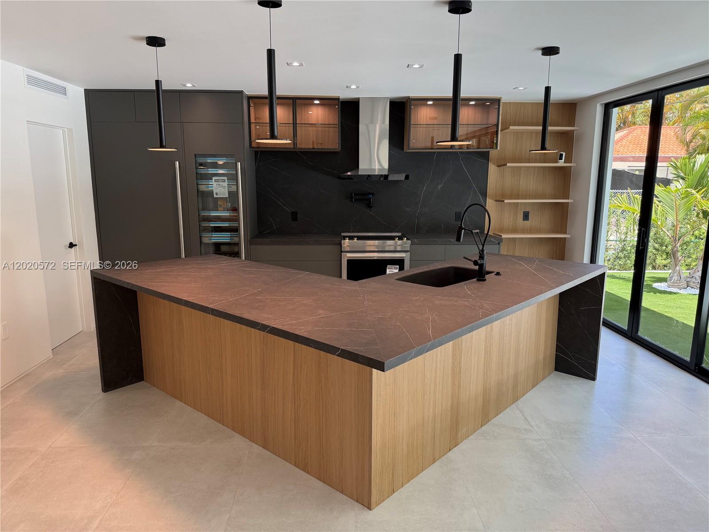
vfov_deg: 56.8
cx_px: 354
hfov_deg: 71.6
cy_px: 266
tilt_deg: -10.0
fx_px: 492
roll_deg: -0.1
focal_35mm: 24
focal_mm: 6.76
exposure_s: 1/217
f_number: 1.78
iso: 100
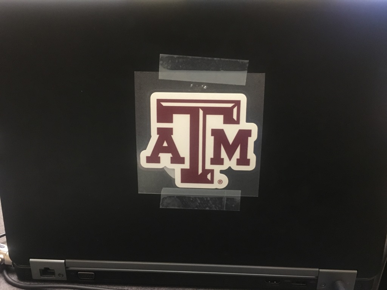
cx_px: 194
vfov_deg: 48.2
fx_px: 324
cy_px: 145
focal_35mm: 29
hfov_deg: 61.7
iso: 250
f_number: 2.2
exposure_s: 1/15
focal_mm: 4.15
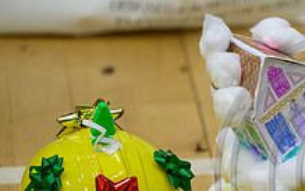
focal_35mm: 405
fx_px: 3367
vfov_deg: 3.2
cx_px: 357
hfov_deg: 5.2
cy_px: 146
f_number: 2.8
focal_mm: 150
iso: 1000
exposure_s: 1/160
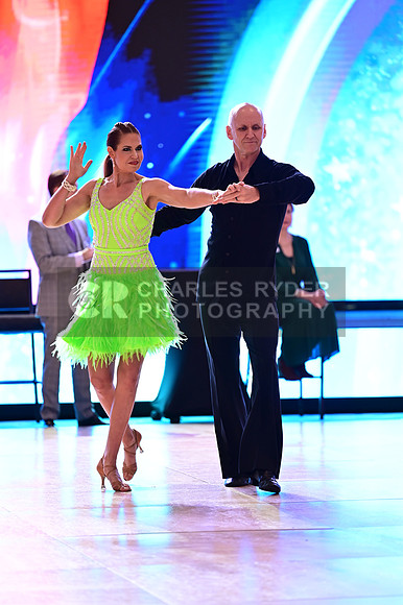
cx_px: 202
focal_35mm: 165
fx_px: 2774
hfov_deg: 8.3
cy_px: 302
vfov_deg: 12.5
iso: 2000
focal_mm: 165
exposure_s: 1/320
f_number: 2.8
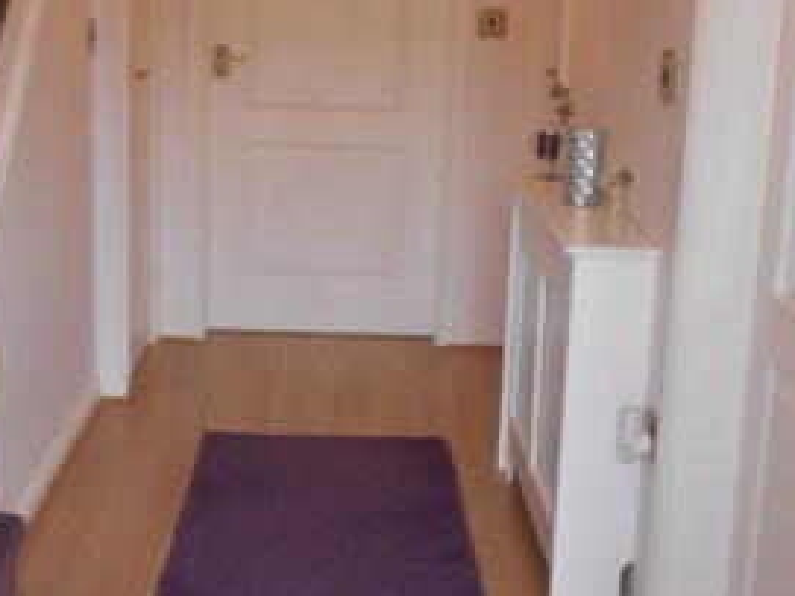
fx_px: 1286
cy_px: 283
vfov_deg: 26.1
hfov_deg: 34.3
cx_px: 345
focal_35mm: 56
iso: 250
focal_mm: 4.6
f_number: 3.2
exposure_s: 1/30
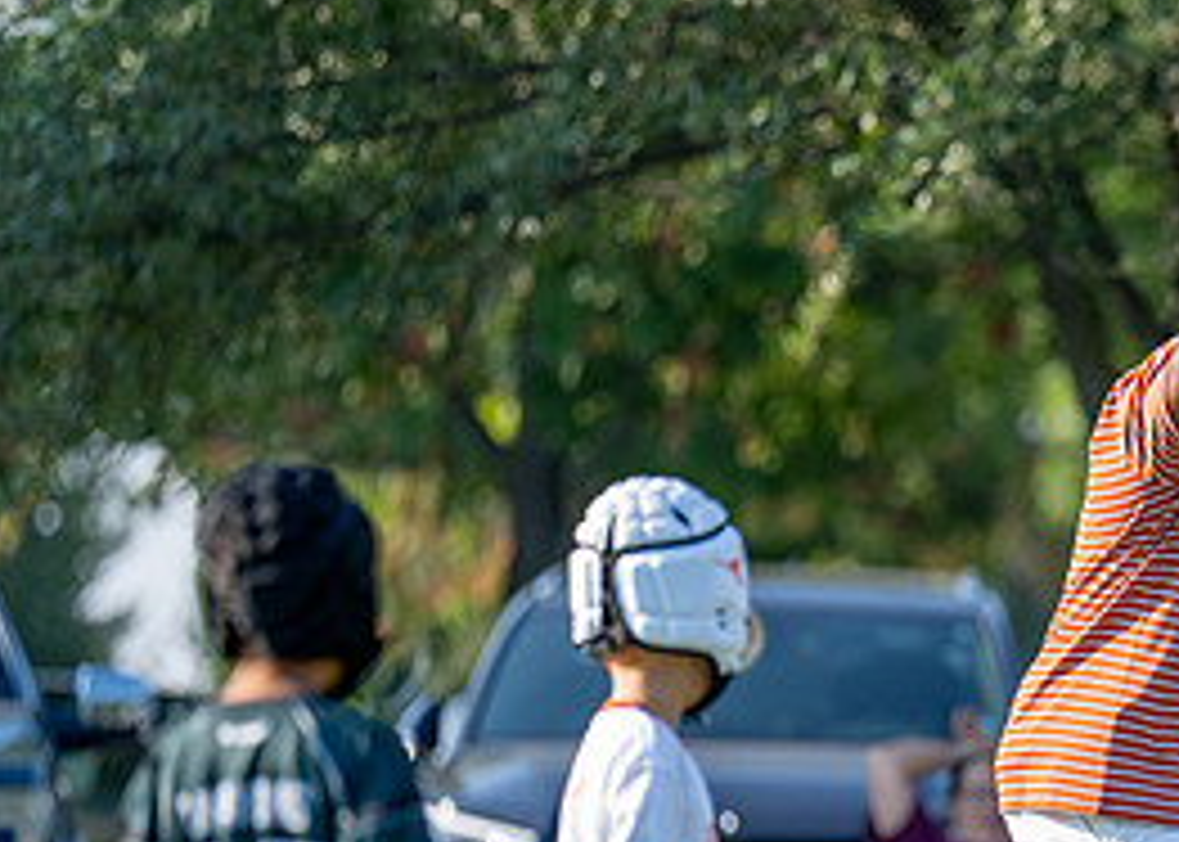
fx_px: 18981
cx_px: 1344
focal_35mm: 567
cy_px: 705
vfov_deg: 2.5
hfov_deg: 3.6
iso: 250
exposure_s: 1/2000
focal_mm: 200
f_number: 2.8
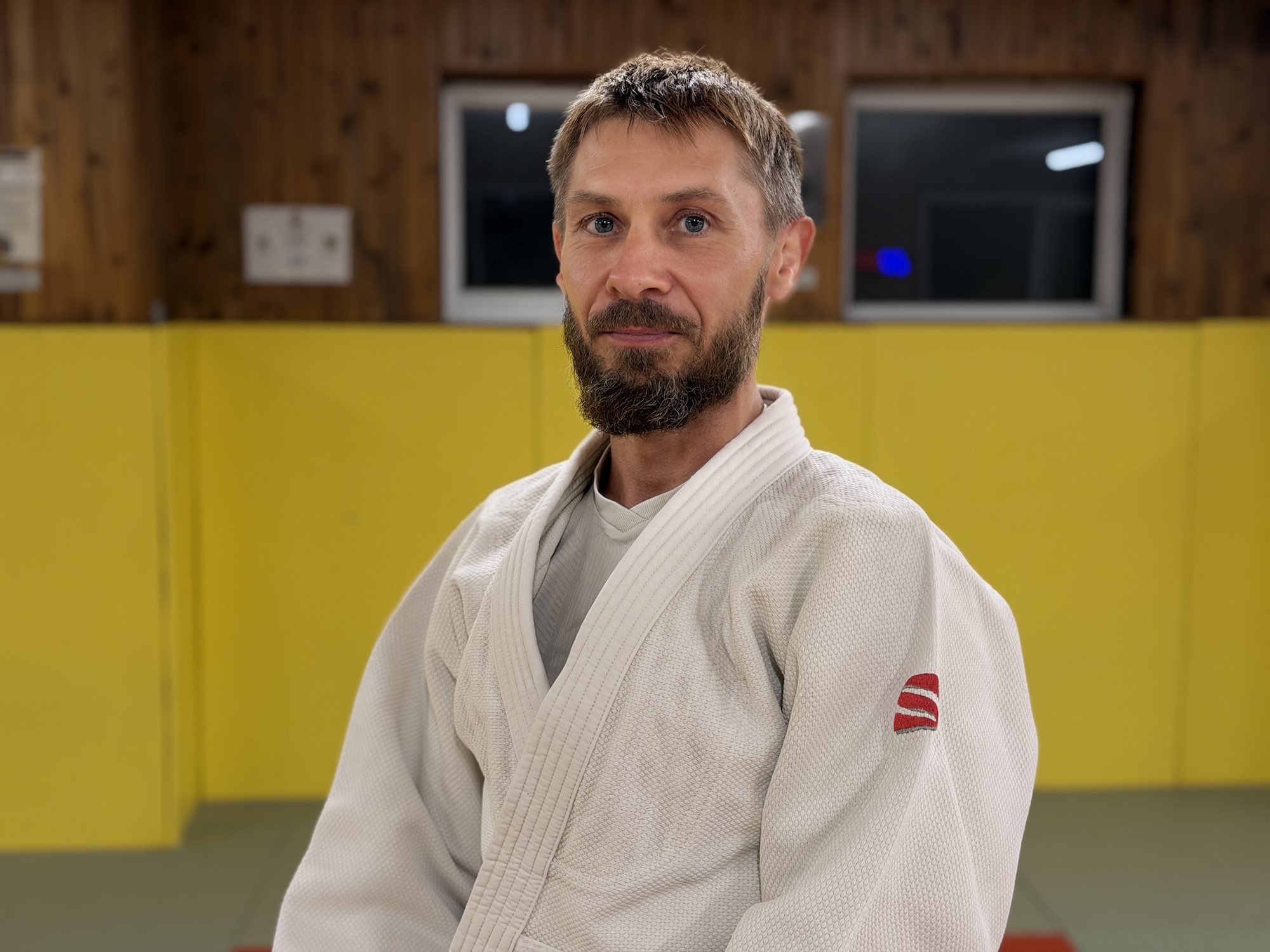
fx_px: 1761
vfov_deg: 30.3
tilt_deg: -8.5
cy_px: 476
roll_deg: -0.7
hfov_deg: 39.7
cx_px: 635
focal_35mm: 48
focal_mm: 6.76
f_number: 1.78
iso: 64
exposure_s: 1/50
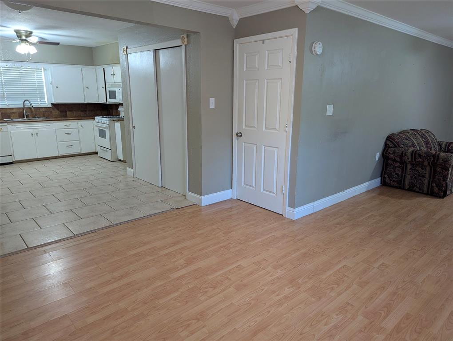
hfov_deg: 71.5
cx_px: 226
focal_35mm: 24
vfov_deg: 56.9
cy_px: 170
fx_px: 315
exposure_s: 1/30
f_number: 1.85
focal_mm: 6.81
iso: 110
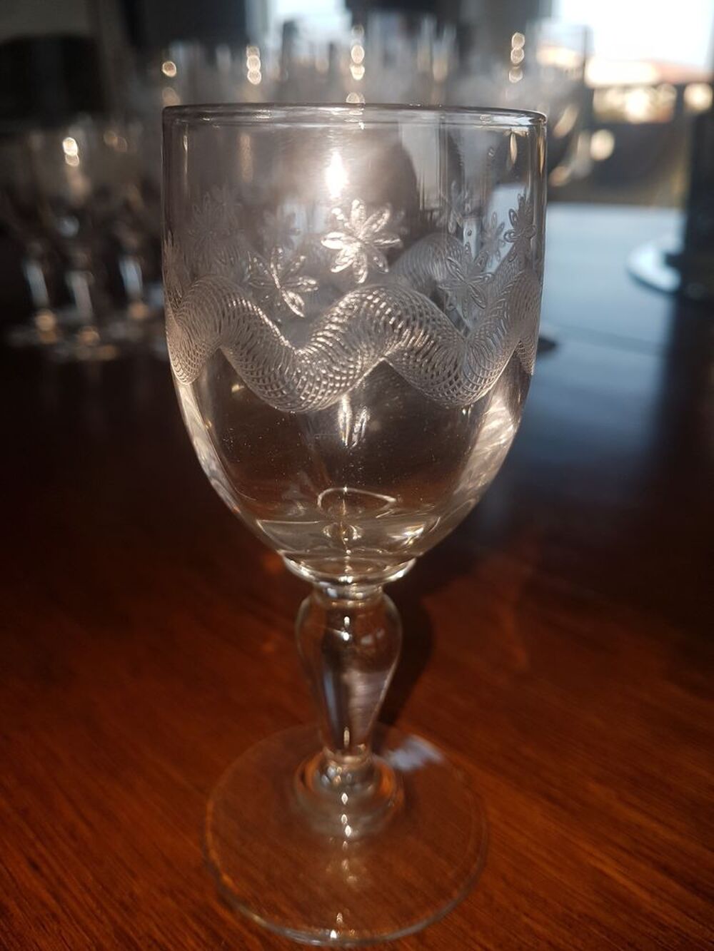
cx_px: 357
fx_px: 715
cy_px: 476
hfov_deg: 53.1
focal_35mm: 26
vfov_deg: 67.3
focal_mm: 4.2
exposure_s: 1/279
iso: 40
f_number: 1.7
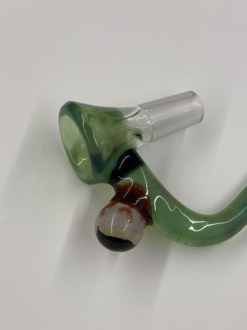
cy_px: 187
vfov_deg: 27.4
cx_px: 145
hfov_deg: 20.7
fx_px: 676
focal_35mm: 71
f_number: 2
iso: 50
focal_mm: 6
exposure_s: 1/120
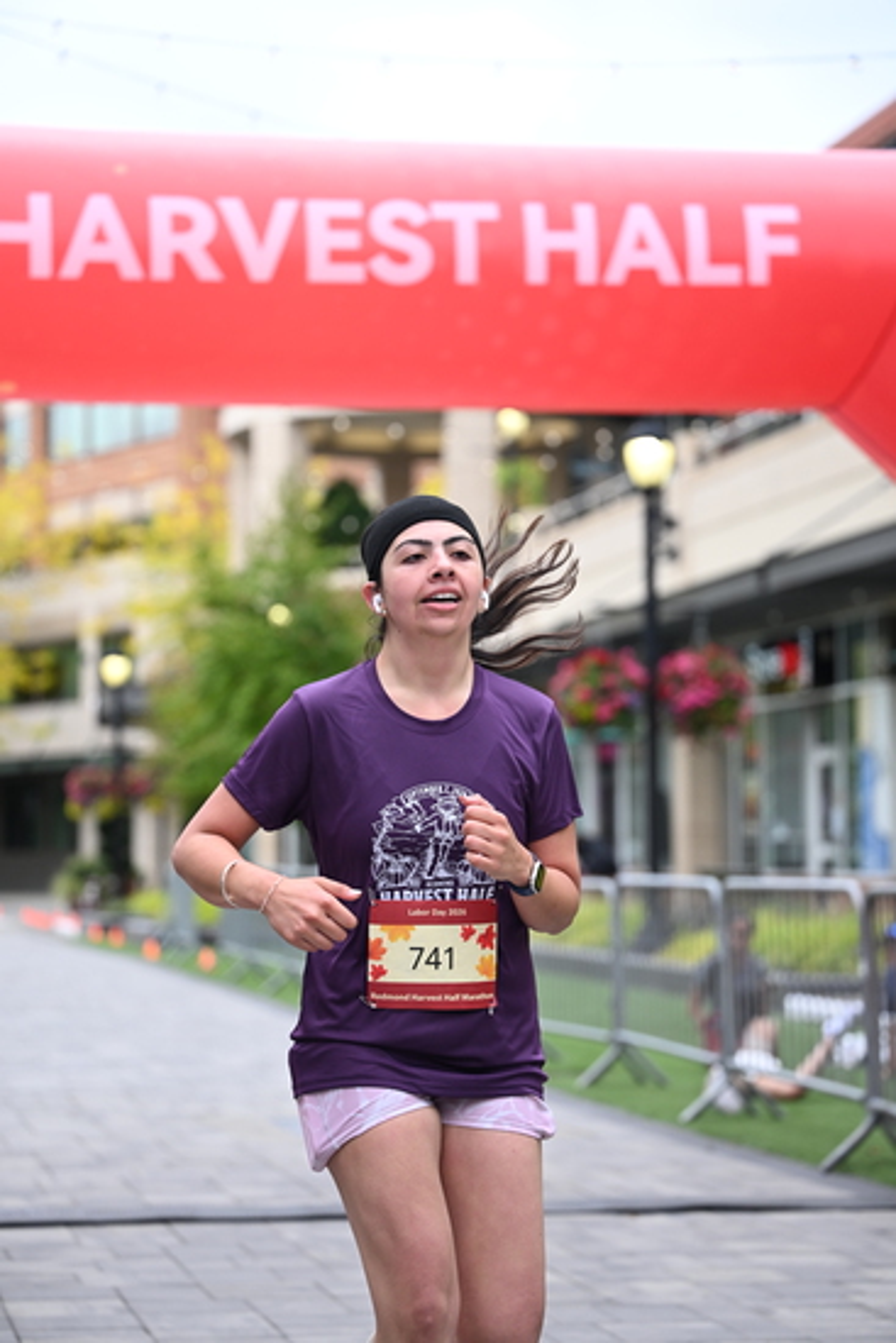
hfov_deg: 16.7
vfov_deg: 24.8
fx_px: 3059
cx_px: 448
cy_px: 672
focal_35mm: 82
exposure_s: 1/1600
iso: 640
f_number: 2.8
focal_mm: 82
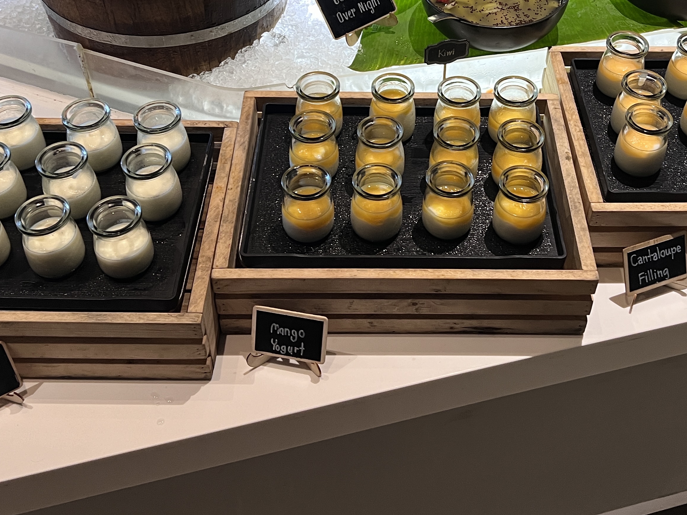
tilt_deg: -42.7
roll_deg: -2.2
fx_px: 893
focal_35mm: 45
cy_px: 110
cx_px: 402
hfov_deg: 41.9
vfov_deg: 31.4
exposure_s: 1/50
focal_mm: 5.7
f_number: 1.5
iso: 160
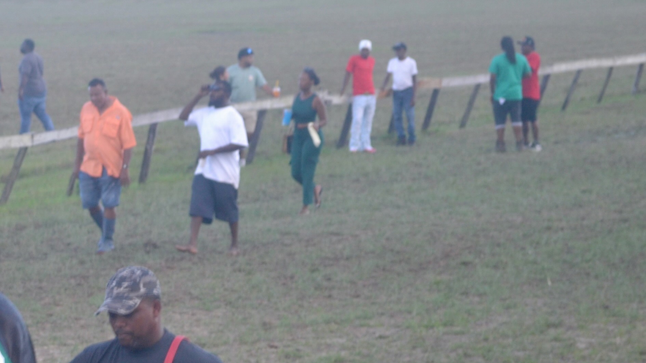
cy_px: 380
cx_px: -93
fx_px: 3151
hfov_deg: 11.5
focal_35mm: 184
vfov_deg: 6.6
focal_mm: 48
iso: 250
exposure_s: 1/125
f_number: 5.6
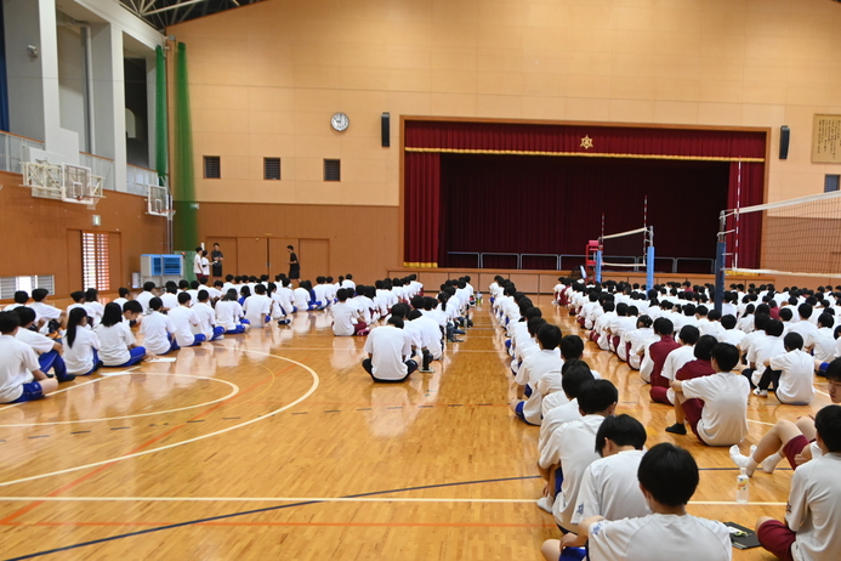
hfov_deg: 51.1
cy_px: 325
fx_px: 864
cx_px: 546
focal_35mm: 37
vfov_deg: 35.9
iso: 800
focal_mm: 18
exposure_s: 1/125
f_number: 3.5
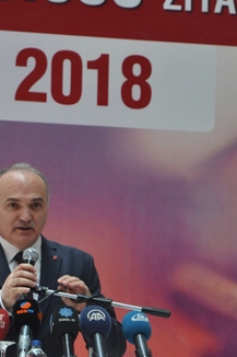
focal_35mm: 206
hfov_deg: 6.7
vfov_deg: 10.0
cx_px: 65
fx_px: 2036
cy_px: 283
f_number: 4.5
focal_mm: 70
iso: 640
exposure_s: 1/250
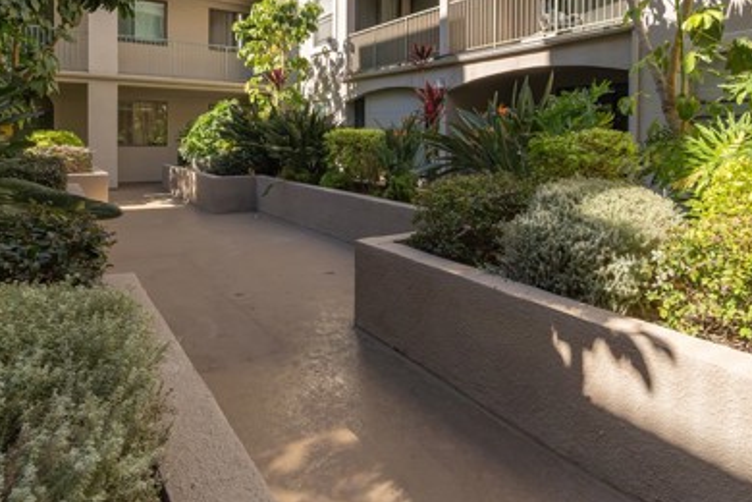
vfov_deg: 53.4
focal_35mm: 23
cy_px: 146
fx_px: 480
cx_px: 393
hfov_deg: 76.1
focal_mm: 14
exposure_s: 1/800
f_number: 8
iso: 800
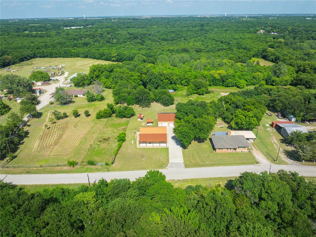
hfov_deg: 71.6
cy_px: 118
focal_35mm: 24
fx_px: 219
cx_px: 158
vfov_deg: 56.7
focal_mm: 12.29
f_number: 7.1
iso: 100
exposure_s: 1/240
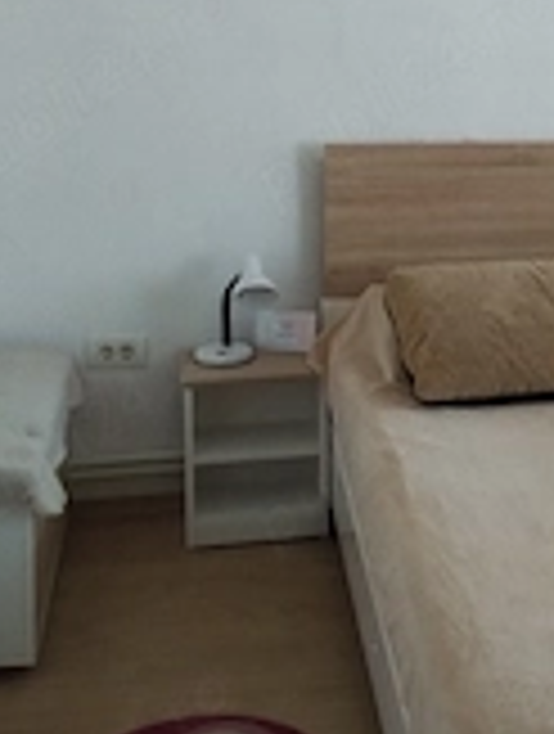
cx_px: 559
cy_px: 167
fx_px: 1509
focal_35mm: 71
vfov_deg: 26.9
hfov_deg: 20.1
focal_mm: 4.22
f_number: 1.8
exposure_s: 1/20
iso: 800
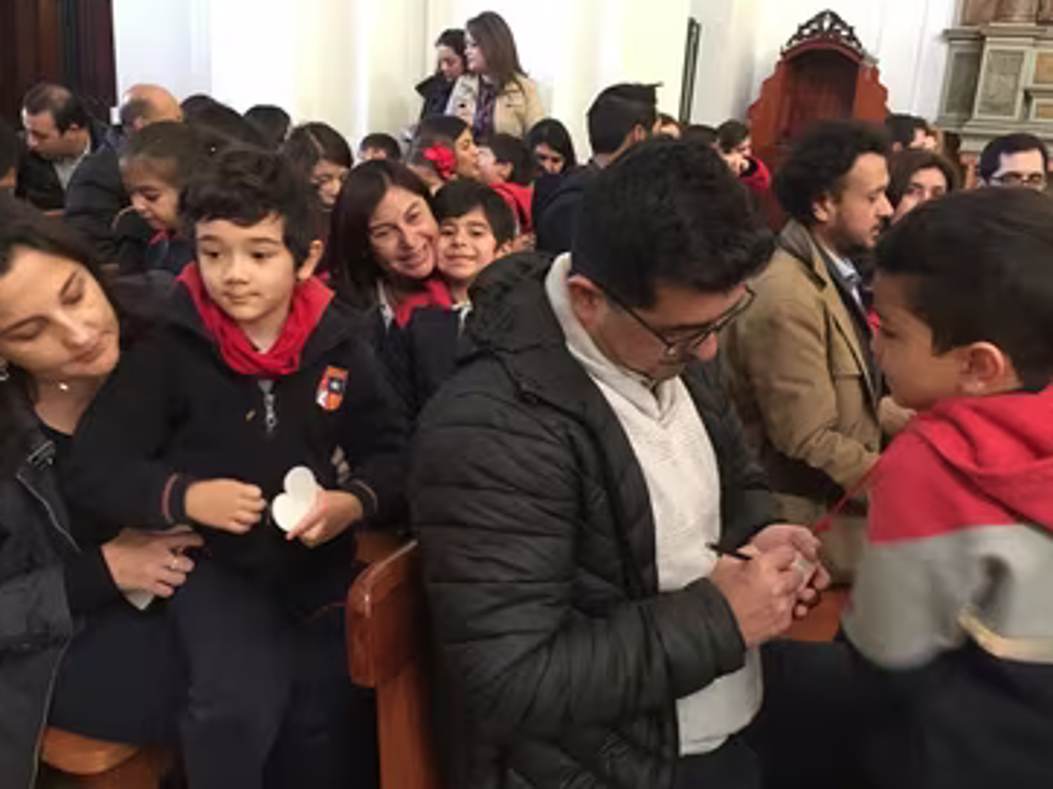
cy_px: 368
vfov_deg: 44.1
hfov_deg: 56.8
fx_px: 973
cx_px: 537
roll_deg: -3.7
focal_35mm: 32
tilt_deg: -14.7
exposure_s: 1/8
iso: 200
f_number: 2.2
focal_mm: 4.15
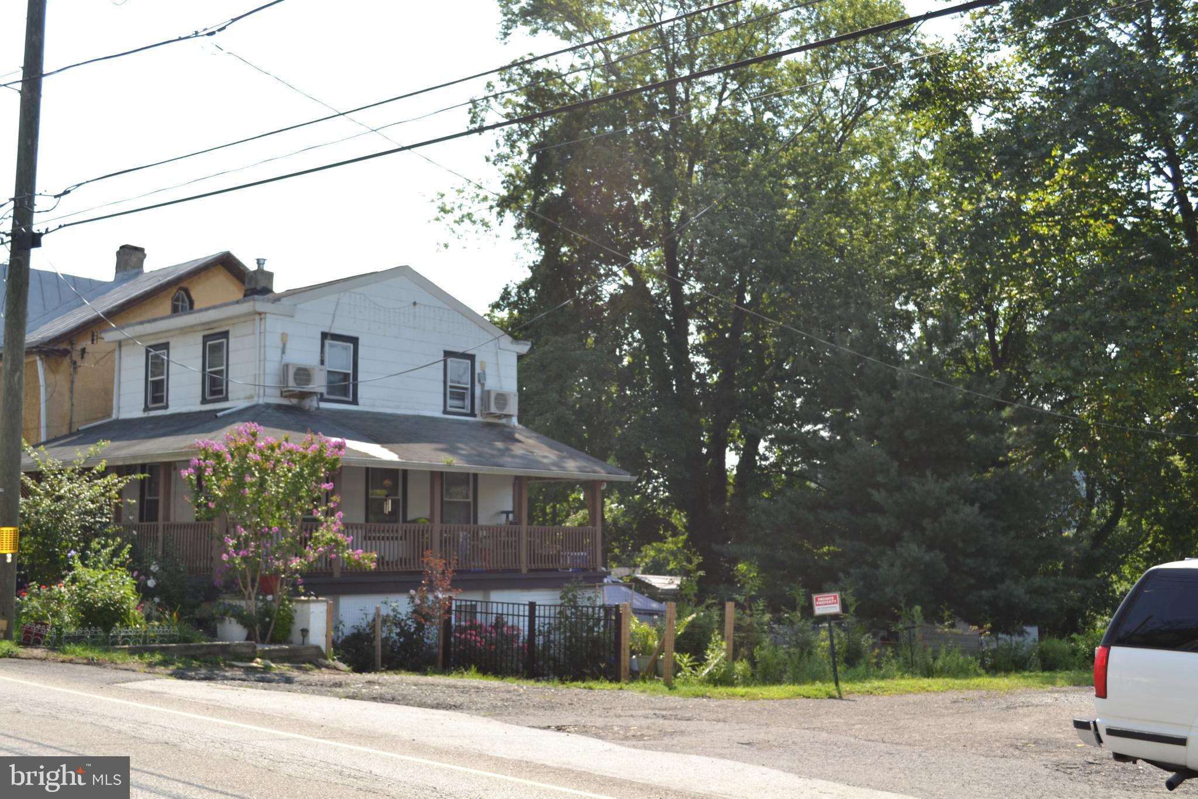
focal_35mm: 39
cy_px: 400
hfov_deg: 49.6
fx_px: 1298
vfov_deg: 34.2
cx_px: 599
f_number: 7.1
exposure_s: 1/200
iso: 100
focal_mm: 26
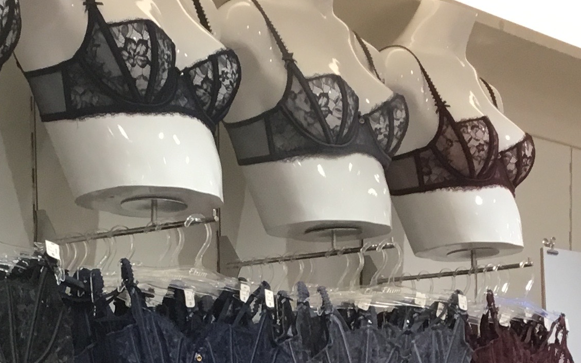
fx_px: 1504
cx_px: 202
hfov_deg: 21.8
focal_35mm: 95
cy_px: 487
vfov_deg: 13.2
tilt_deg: -2.5
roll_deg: +1.6
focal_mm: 3.3
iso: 40
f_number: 2.4
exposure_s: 1/33
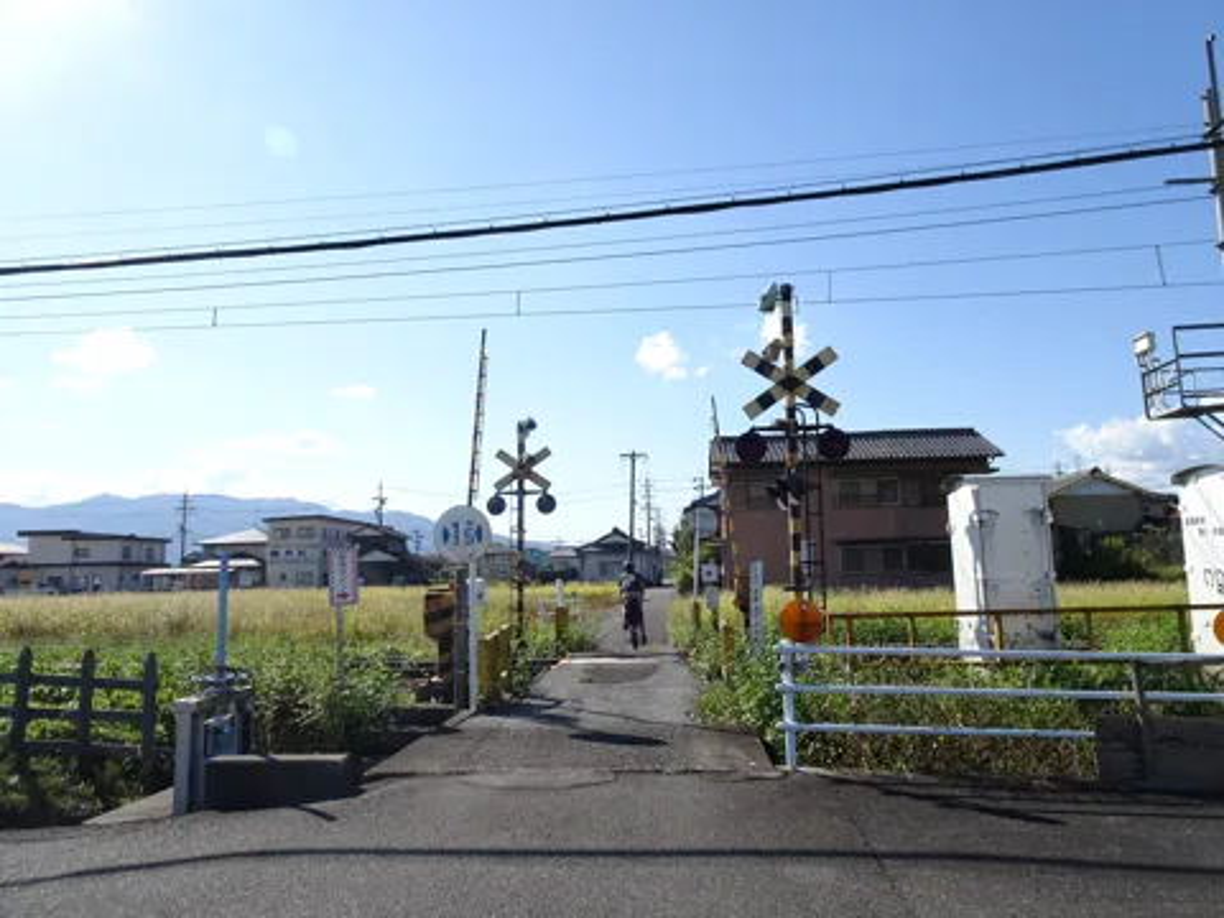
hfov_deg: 71.6
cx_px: 612
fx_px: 849
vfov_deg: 56.8
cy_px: 459
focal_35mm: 24
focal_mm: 4.1
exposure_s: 1/500
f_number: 4.5
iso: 80
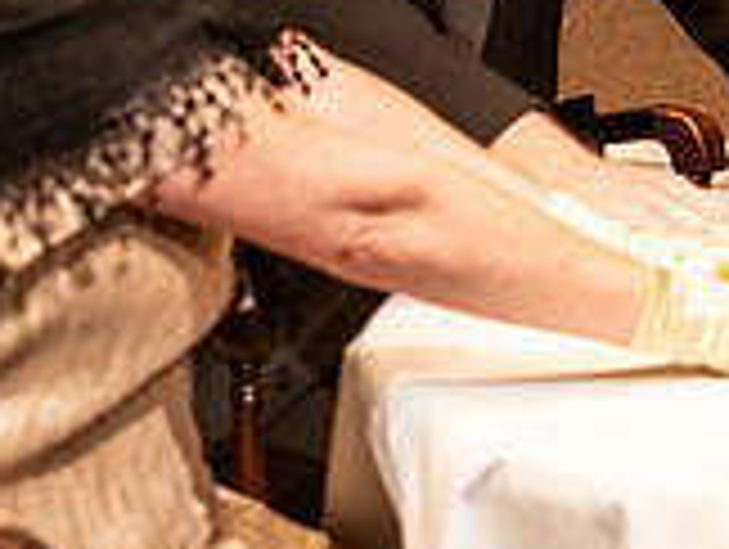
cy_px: -277
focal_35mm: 182
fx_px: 3839
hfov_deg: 10.5
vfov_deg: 8.0
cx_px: 1071
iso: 1000
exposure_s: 1/250
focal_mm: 35
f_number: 2
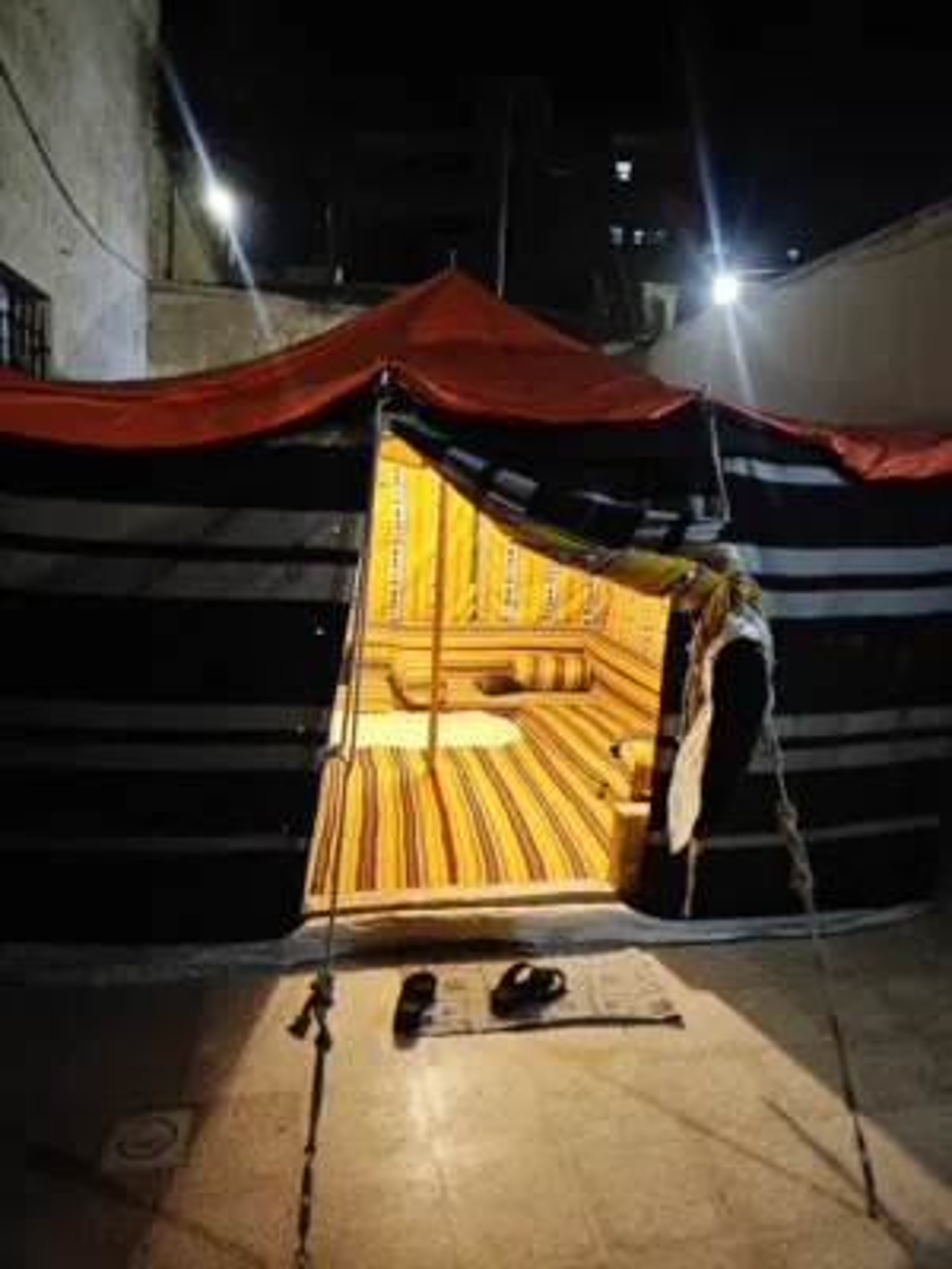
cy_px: 634
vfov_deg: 73.9
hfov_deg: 58.9
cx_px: 476
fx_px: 843
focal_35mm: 23
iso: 500
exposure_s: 1/10
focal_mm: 8.7
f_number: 1.9
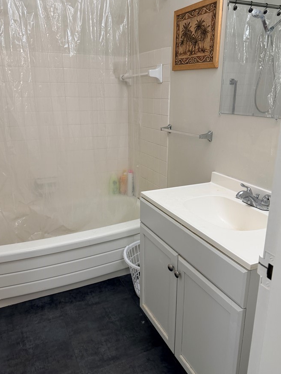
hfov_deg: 49.7
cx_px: 140
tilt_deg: -16.8
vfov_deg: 63.5
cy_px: 184
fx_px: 303
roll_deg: -1.7
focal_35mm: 28
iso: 200
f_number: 1.78
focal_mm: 6.76
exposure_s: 1/120
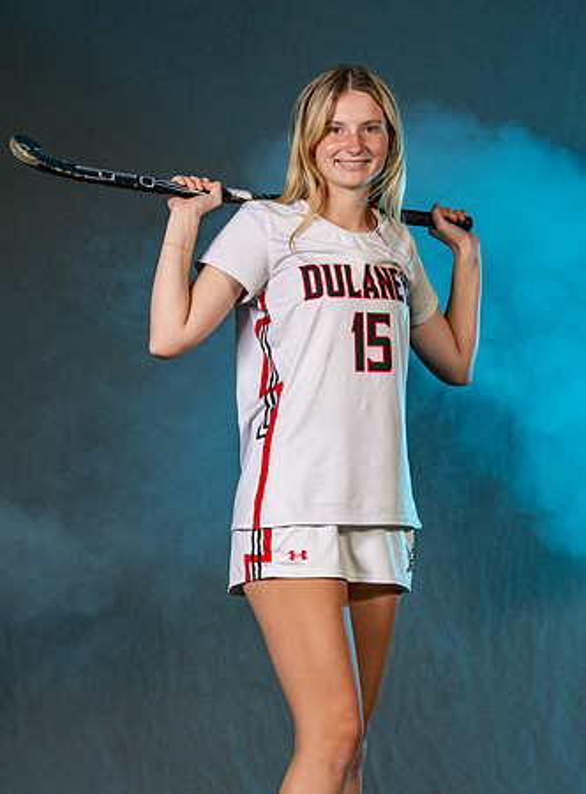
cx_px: 409
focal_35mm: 150
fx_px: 3418
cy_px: 348
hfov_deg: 9.8
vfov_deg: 13.3
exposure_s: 1/200
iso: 80
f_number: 5.6
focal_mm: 92
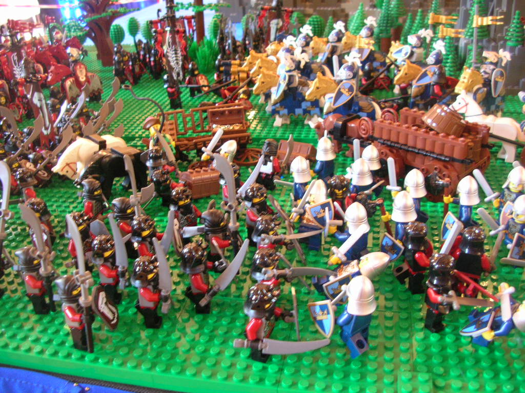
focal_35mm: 35
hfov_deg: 52.6
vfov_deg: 40.7
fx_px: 531
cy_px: 196
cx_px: 262
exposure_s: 1/4.6
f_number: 2.8
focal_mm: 5.8
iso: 136
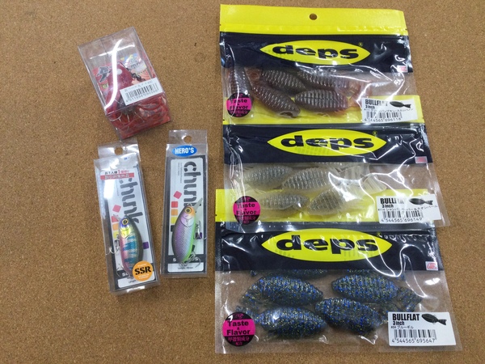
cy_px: 182
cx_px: 242
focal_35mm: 31
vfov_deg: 45.4
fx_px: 434
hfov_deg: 58.4
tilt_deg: -70.6
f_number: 2.4
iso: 32
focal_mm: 3.3
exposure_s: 1/30
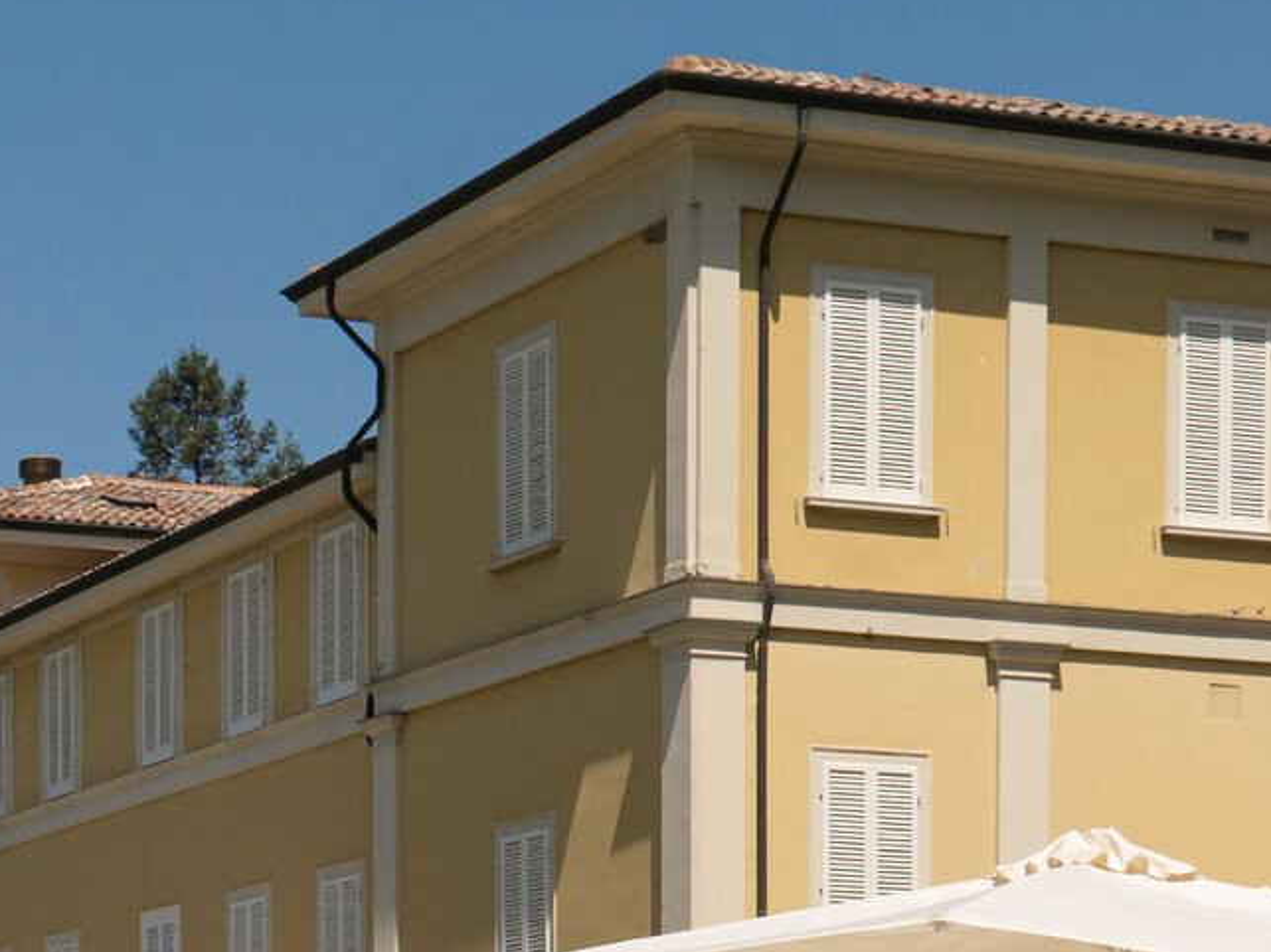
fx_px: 3744
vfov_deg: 14.3
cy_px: 968
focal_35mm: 102
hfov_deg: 18.5
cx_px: -142
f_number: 5.6
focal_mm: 14.4
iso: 200
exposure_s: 1/1600
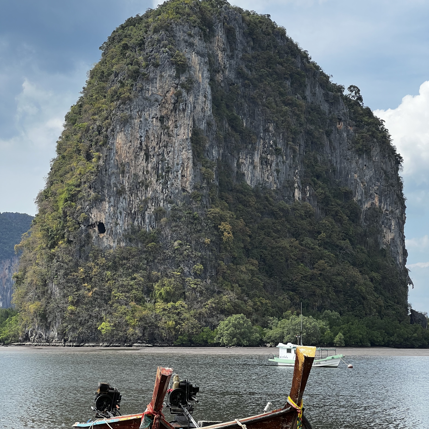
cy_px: 240
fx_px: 1276
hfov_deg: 19.1
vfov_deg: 19.1
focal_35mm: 91
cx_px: 214
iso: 32
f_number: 2.8
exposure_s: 1/570
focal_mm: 9
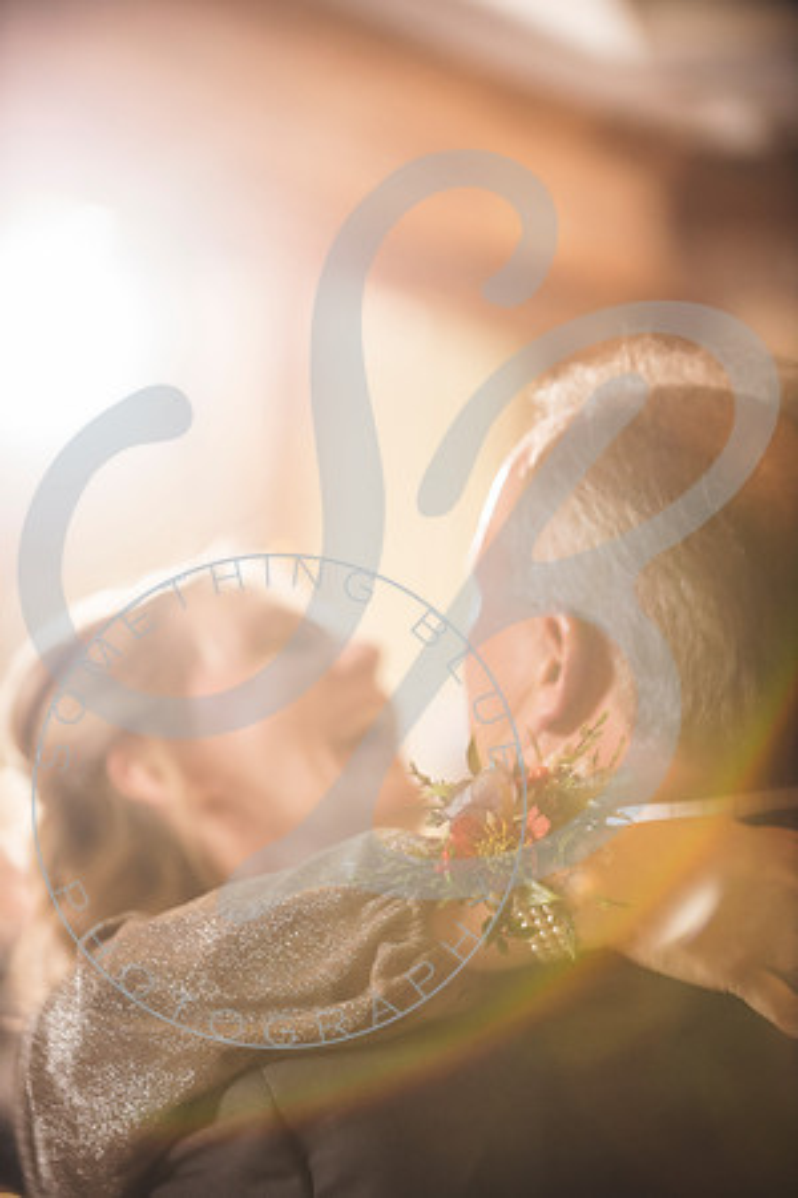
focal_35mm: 140
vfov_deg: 14.7
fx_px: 4655
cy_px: 599
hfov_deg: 9.8
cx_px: 399
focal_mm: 140
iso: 1250
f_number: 2.8
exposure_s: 1/160
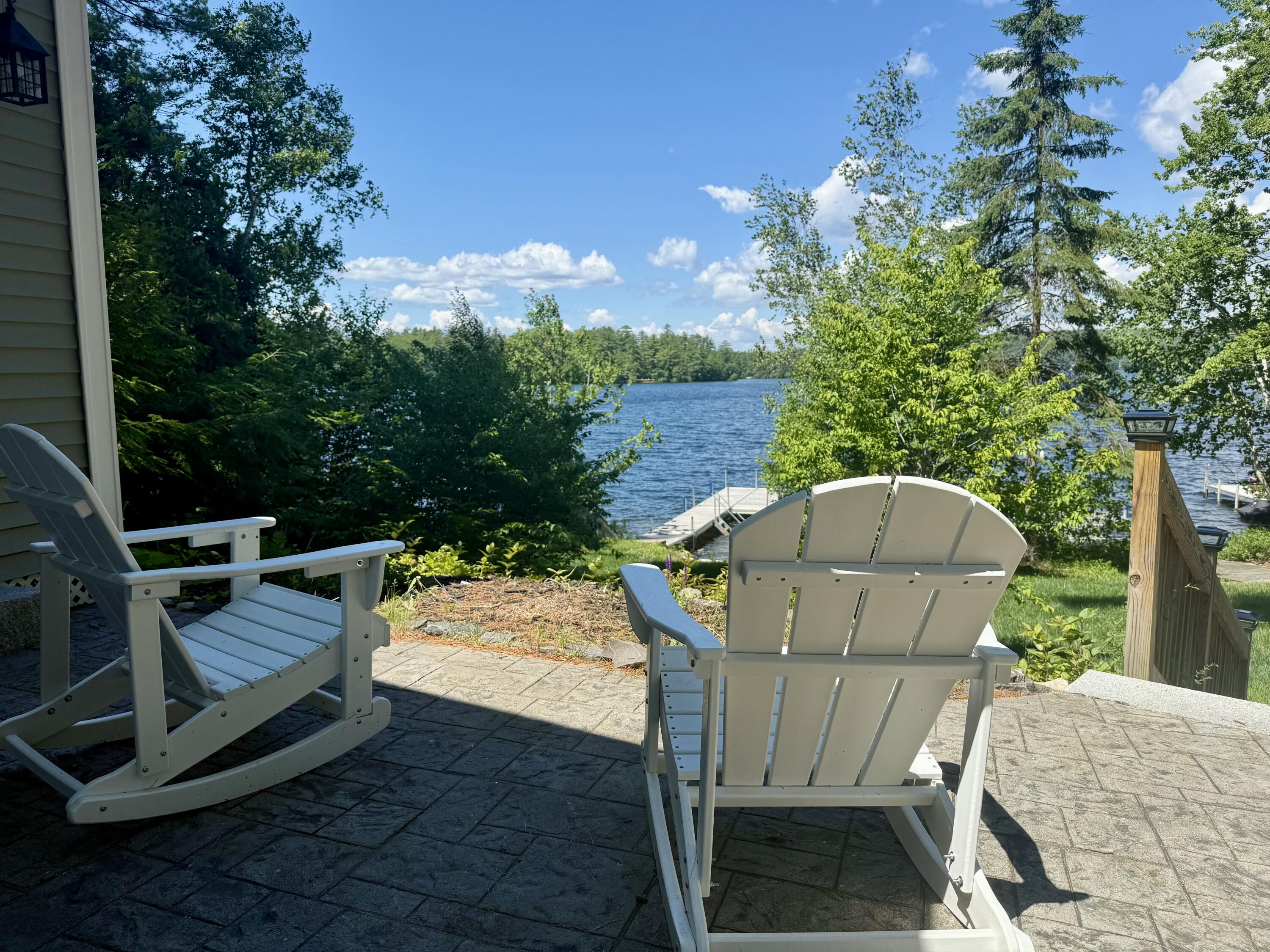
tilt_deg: -6.8
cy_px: 476
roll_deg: +0.5
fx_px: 881
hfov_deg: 71.6
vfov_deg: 56.8
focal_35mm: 24
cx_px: 635
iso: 80
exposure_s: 1/3279
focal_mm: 6.76
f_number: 1.78
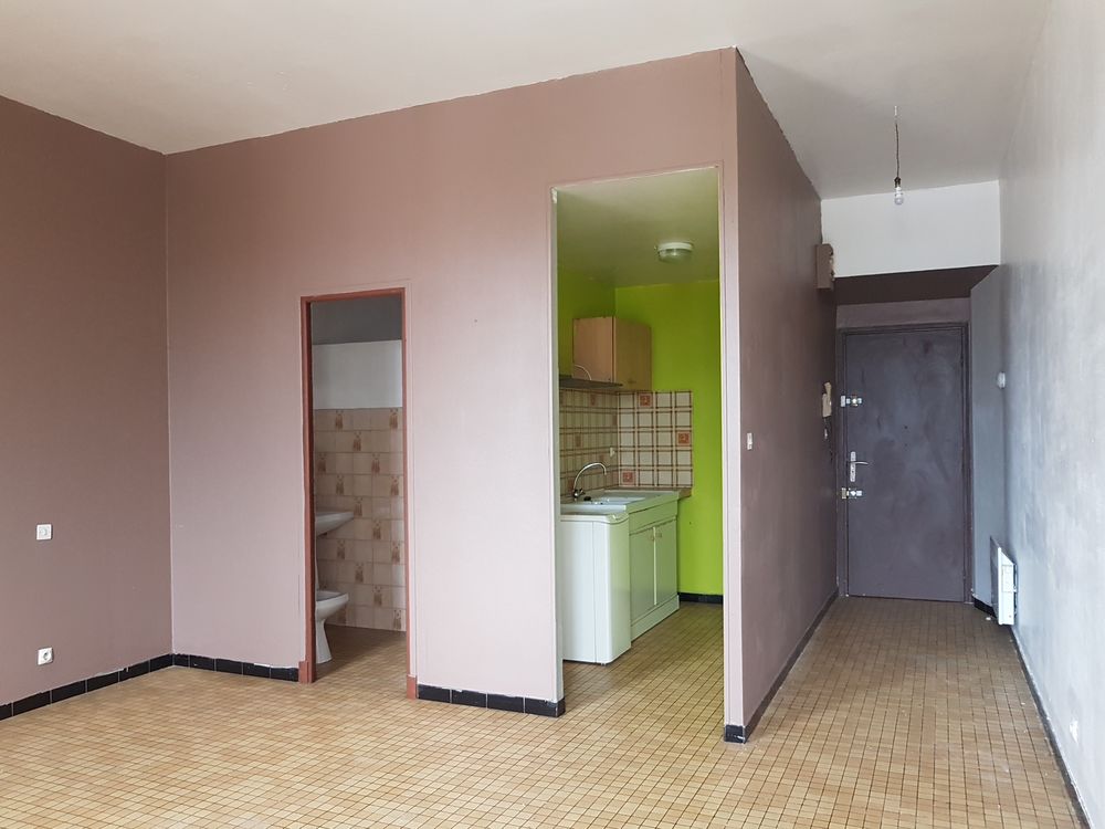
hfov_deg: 67.3
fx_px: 830
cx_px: 552
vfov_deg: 53.1
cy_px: 414
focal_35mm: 26
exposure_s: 1/50
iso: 160
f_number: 1.7
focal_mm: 4.2
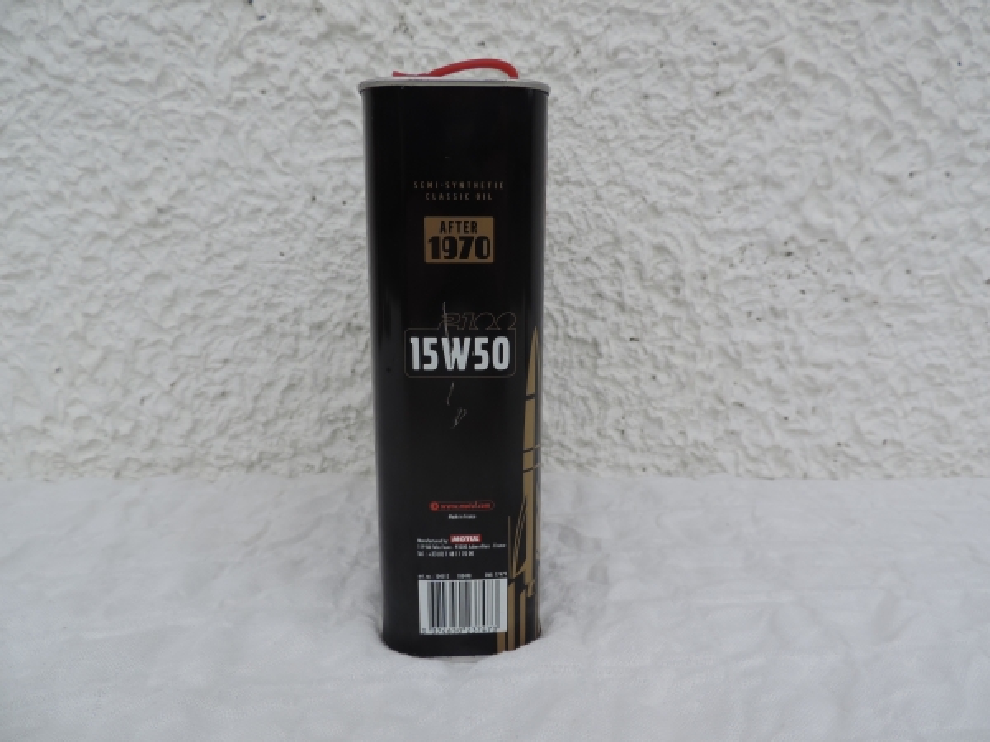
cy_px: 371
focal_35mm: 24
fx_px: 686
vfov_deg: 56.8
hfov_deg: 71.6
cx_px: 495
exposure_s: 1/250
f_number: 3
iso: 80
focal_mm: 4.3
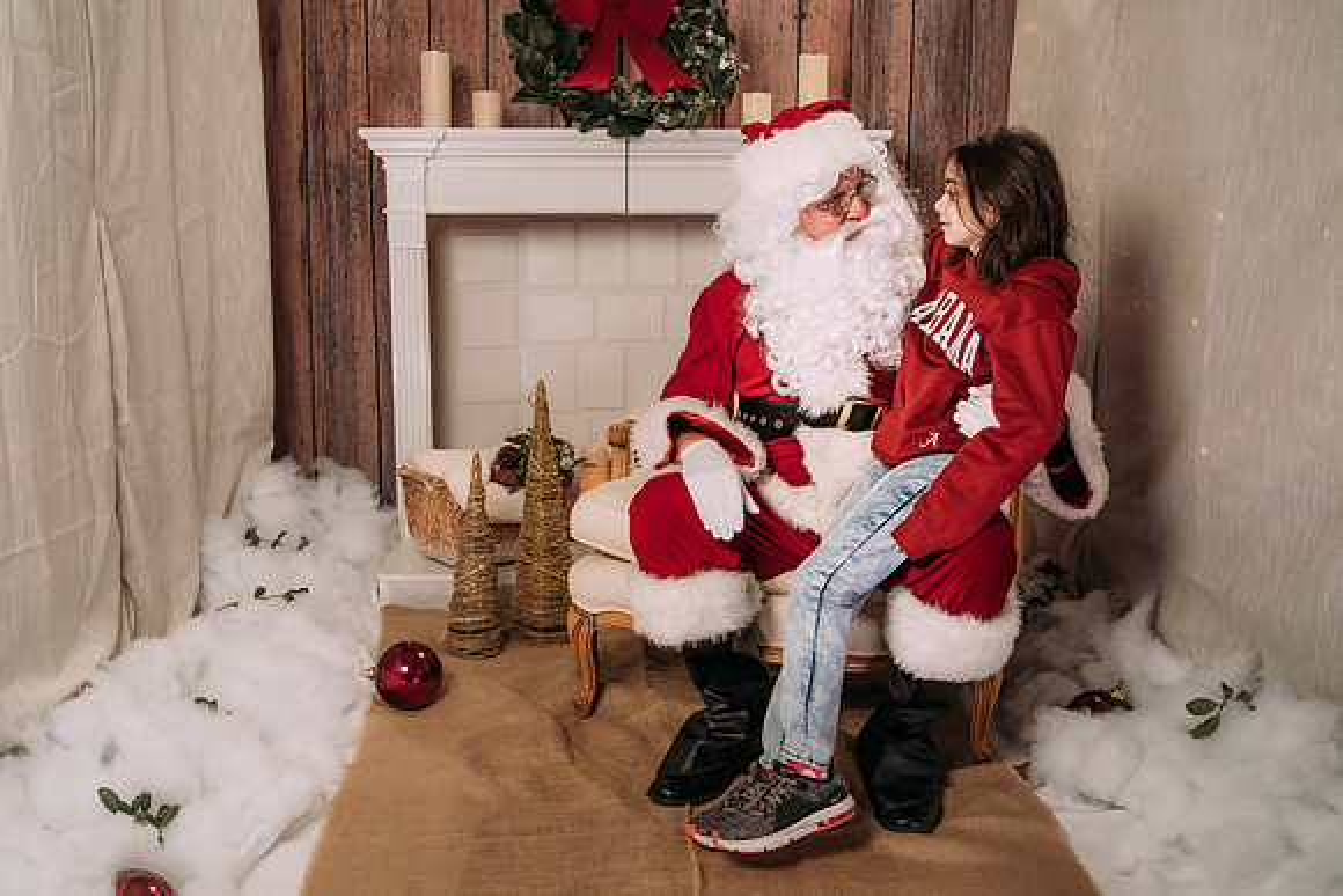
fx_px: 1456
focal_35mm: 39
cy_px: 444
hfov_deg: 49.5
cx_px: 635
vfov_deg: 34.2
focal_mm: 35
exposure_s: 1/100
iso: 100
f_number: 4.5
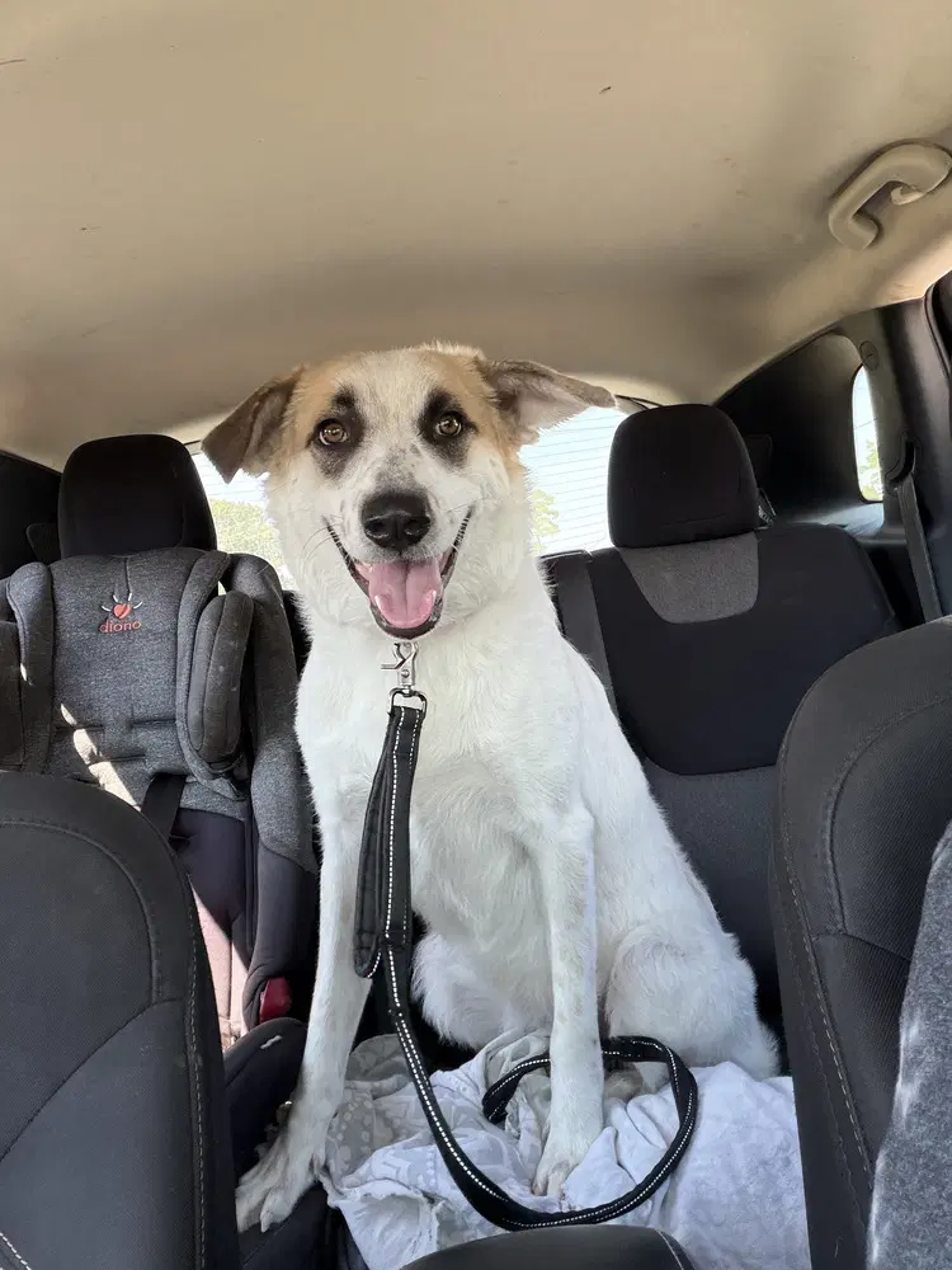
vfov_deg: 60.0
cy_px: 635
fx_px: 1100
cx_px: 476
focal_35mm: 30
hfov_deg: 46.8
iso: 80
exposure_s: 1/199
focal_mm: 2.71
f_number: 1.9
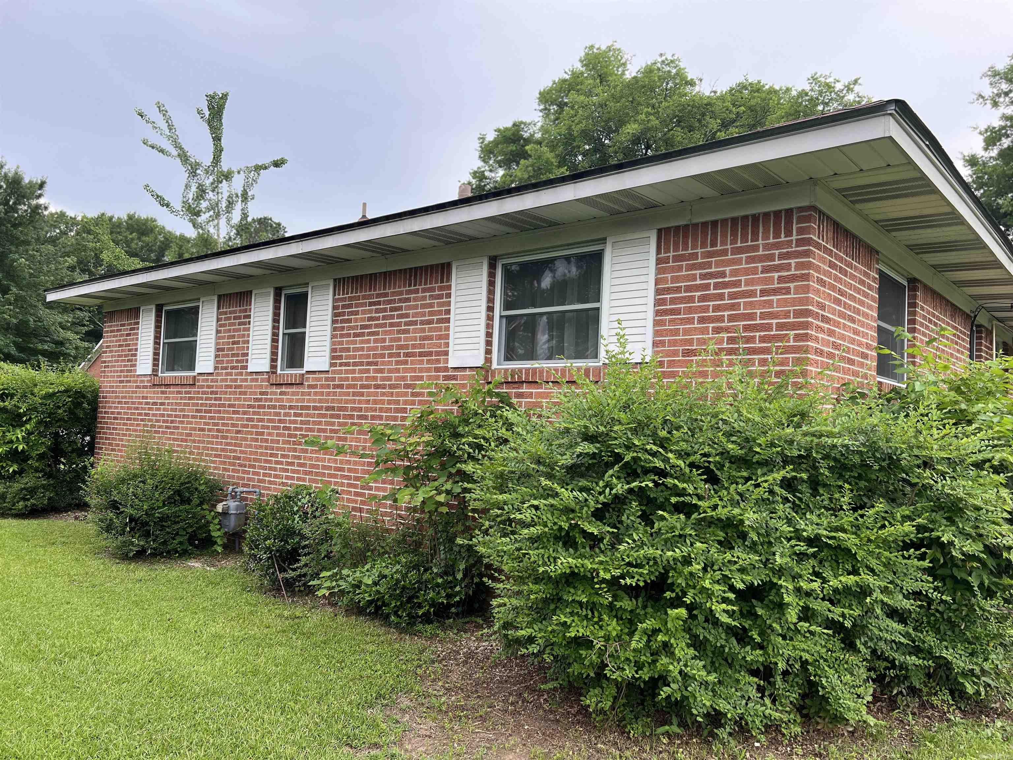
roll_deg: -2.9
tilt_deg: +4.2
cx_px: 506
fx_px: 761
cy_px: 380
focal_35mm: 26
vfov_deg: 53.1
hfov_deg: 67.3
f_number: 1.5
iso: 50
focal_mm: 5.7
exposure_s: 1/419
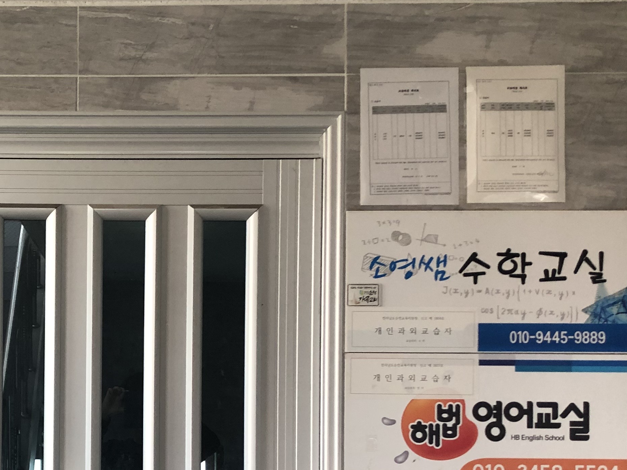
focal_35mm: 61
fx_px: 1105
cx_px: 86
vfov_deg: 23.6
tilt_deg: +0.2
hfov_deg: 30.5
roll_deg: +0.1
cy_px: 383
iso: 40
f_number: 1.8
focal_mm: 4
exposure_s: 1/30
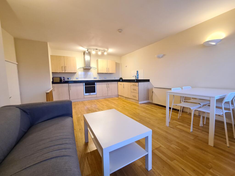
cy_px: 88
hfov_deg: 106.2
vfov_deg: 89.9
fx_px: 88
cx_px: 118
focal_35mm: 13
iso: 320
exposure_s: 1/50
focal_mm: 2.22
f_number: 2.2
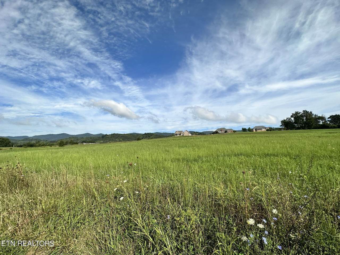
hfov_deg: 102.1
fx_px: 138
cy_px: 128
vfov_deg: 85.7
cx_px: 170
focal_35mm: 14
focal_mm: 2.22
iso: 50
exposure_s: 1/2618
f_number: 2.2
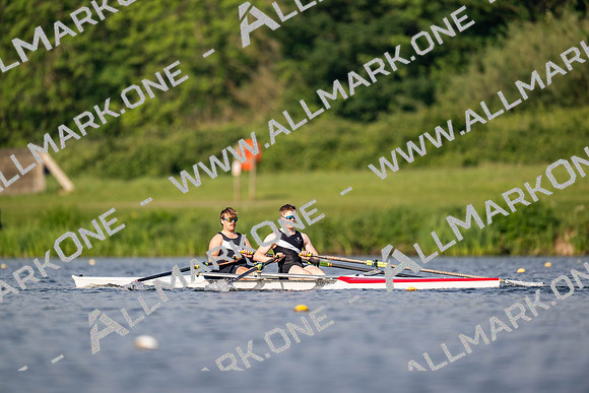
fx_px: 9819
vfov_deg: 2.3
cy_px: 196
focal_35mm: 600
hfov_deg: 3.4
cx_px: 294
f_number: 4
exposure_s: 1/2500
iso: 250
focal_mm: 600
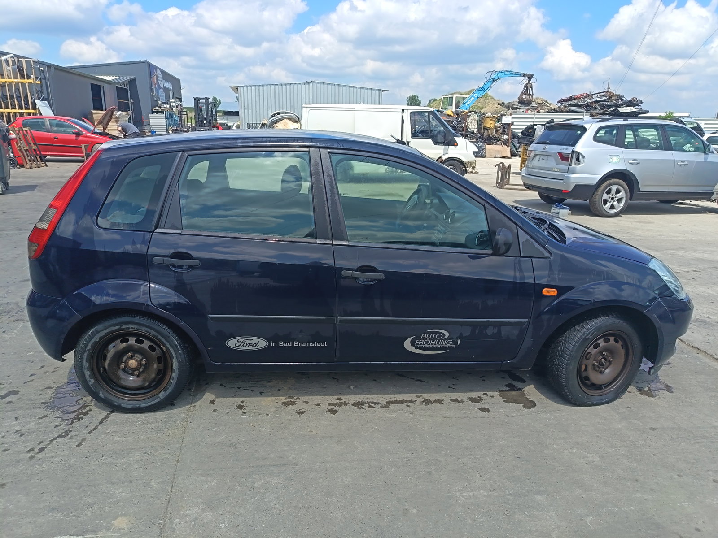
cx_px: 359
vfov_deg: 56.8
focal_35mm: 24
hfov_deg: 71.6
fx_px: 498
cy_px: 269
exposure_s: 1/467
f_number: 1.75
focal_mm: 5.25
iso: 100
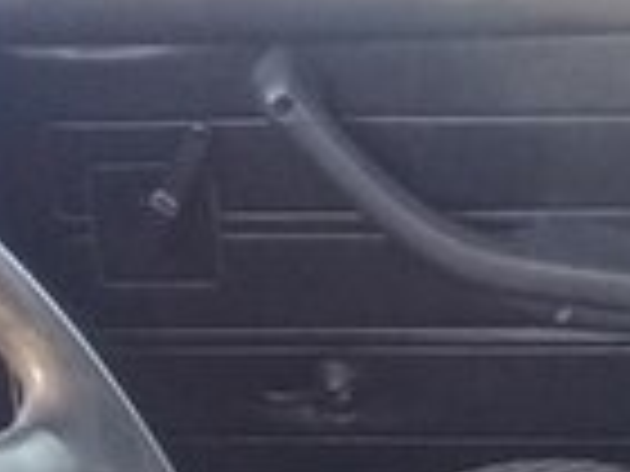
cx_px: 364
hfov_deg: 13.5
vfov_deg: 9.7
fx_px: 2657
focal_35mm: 146
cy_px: 847
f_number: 2.2
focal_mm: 3.3
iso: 80
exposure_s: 1/33
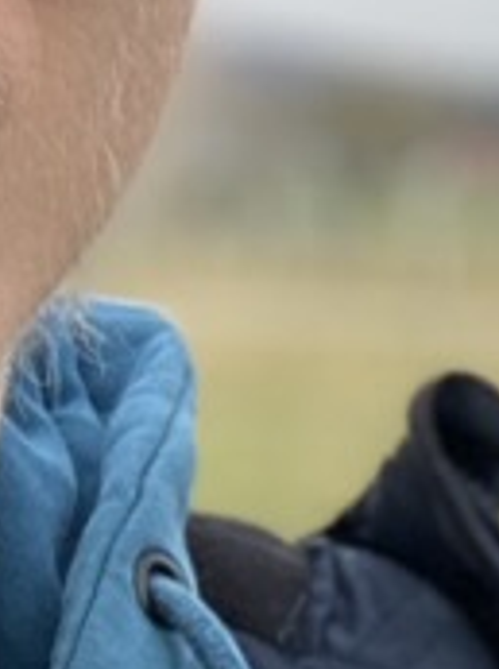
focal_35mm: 178
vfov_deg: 10.8
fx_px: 3434
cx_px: -398
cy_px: -298
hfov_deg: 8.0
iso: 50
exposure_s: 1/122
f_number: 2.2
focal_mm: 2.71
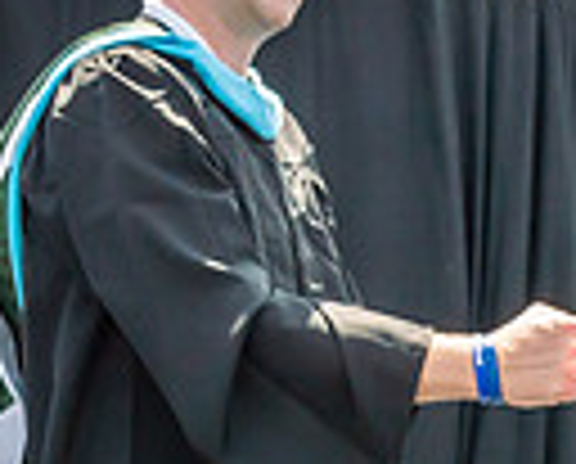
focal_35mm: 166
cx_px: 764
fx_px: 2836
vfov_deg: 9.1
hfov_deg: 11.3
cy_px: 671
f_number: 7.1
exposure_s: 1/800
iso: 200
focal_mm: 20
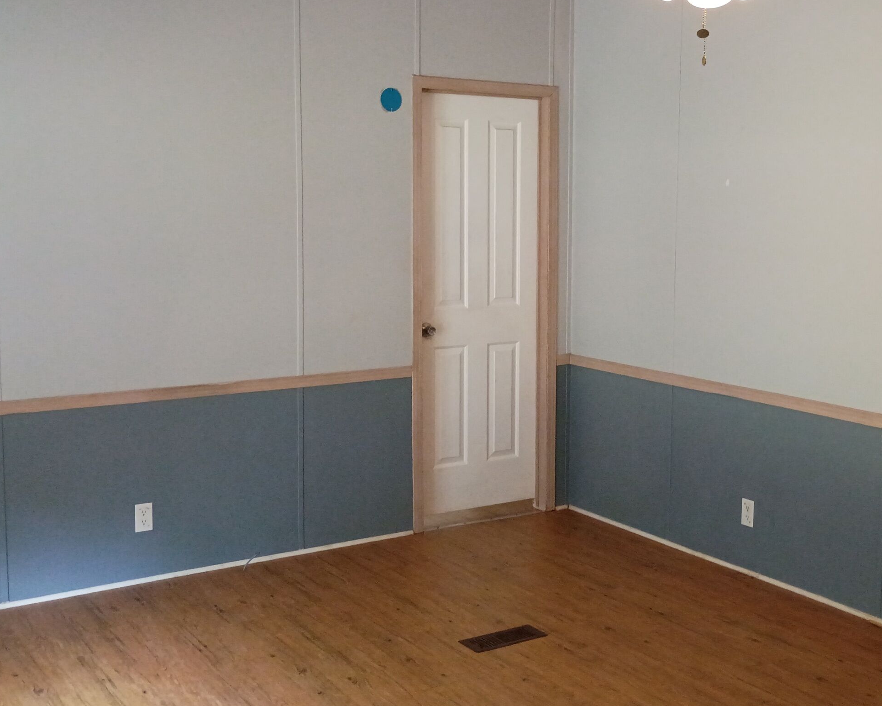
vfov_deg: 33.4
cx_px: 543
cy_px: 322
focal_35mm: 45
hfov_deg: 40.9
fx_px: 1175
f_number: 1.8
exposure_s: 1/60
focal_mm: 4.27
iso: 917
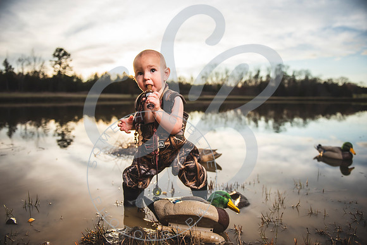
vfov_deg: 52.7
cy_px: 123
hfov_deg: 73.2
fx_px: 247
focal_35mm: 24
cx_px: 182
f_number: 2.8
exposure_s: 1/1000
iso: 100
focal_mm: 24
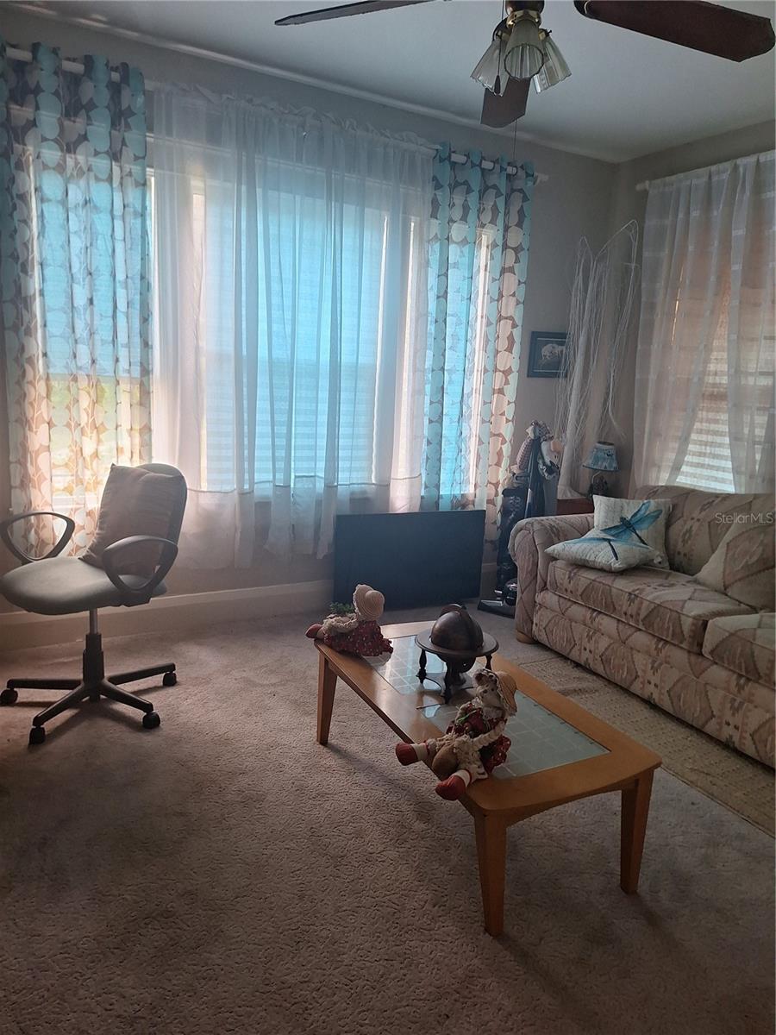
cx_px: 388
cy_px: 518
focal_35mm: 23
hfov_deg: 58.9
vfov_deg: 73.9
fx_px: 687
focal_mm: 5.54
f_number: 1.8
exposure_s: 1/40
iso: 64
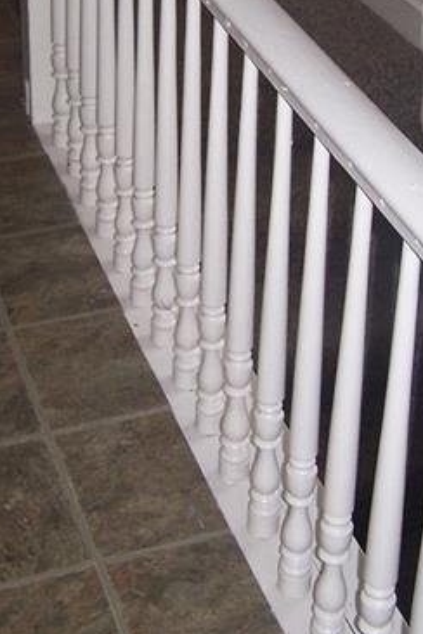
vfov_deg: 23.6
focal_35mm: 83
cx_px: 192
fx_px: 1463
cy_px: 17
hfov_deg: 16.5
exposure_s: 1/60
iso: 140
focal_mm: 6.3
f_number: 2.8
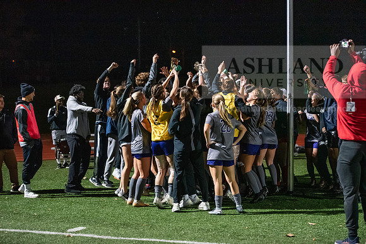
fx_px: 712
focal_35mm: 70
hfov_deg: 28.8
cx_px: 183
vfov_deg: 19.5
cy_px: 122
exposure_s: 1/640
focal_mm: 70
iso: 8000
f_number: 3.2
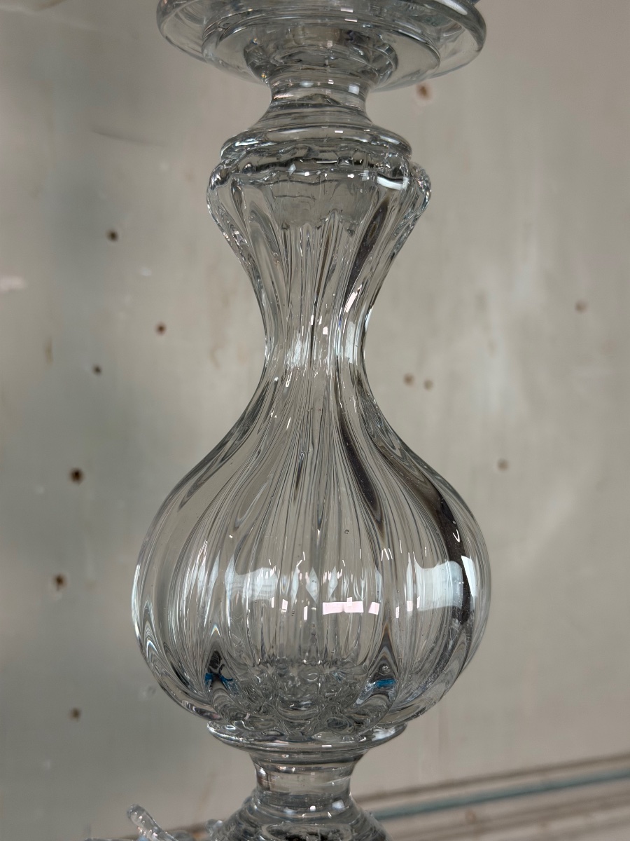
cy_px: 420
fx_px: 1165
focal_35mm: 48
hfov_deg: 30.3
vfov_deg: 39.7
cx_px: 315
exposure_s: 1/100
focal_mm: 6.76
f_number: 1.78
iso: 80
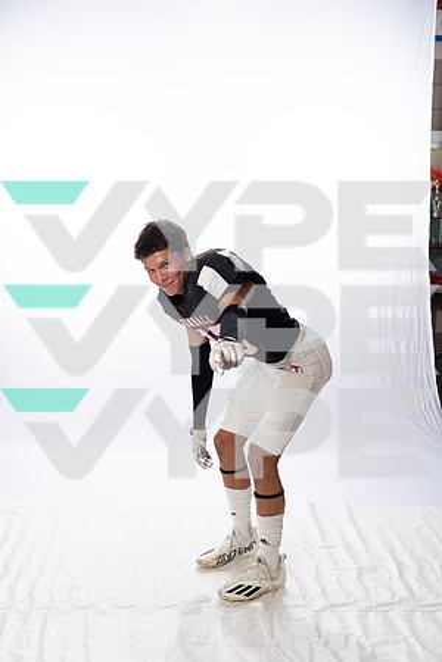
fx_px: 773
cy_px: 331
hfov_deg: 31.9
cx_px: 221
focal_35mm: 42
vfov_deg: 46.4
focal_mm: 42
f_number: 4
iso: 400
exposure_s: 1/250
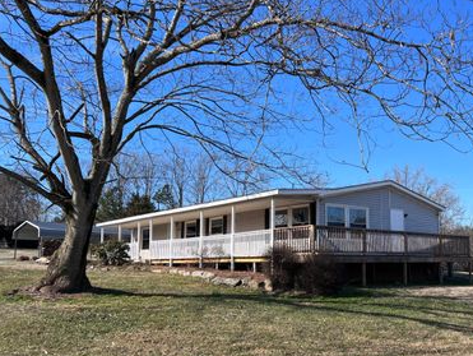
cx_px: 298
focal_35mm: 35
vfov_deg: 40.7
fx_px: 479
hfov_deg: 52.0
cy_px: 198
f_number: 1.5
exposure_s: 1/2841
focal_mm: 5.7
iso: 50
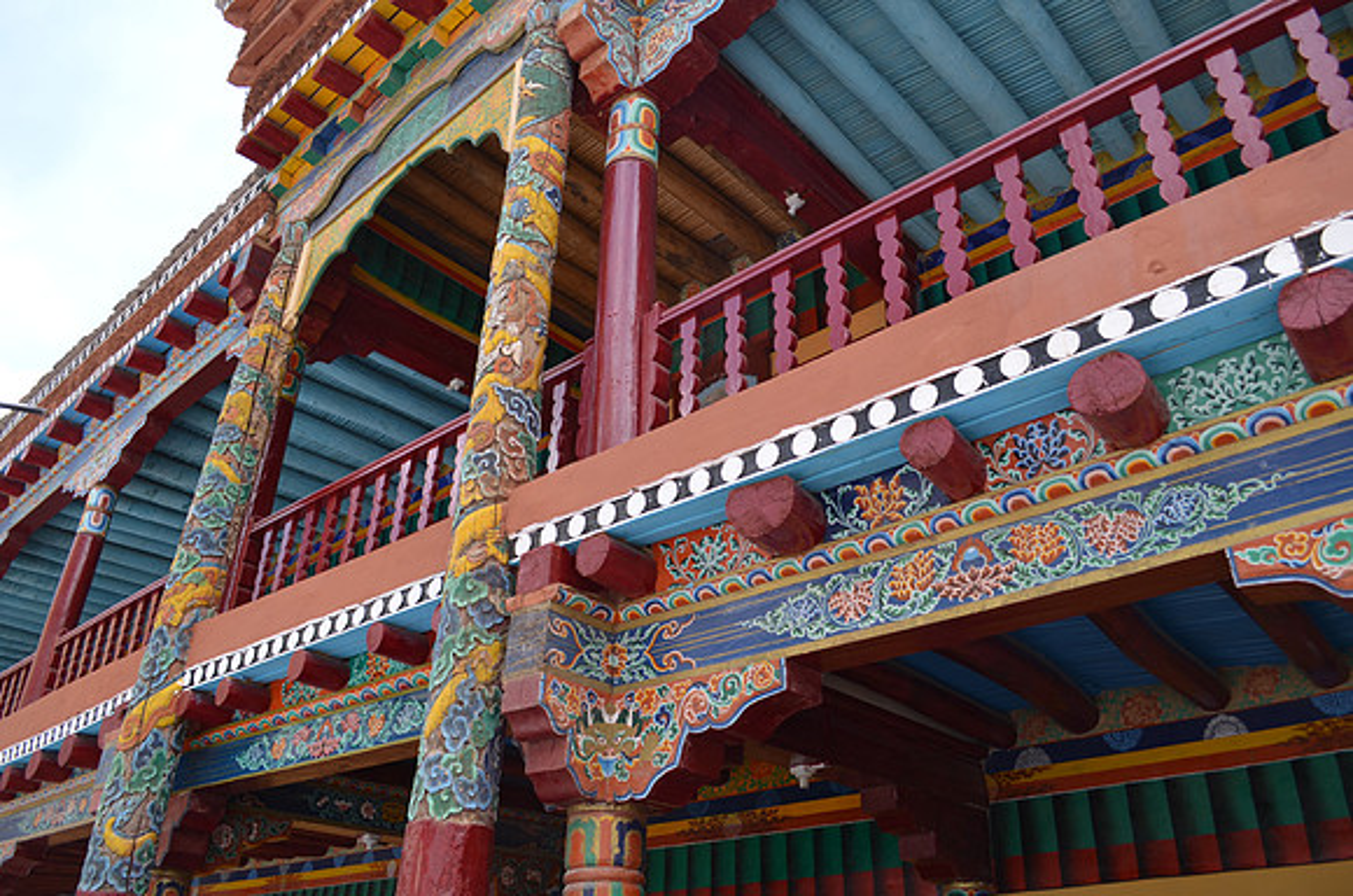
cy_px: 448
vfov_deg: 47.7
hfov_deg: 67.5
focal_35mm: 27
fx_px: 1013
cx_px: 676
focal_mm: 18
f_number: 5.6
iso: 100
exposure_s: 1/125
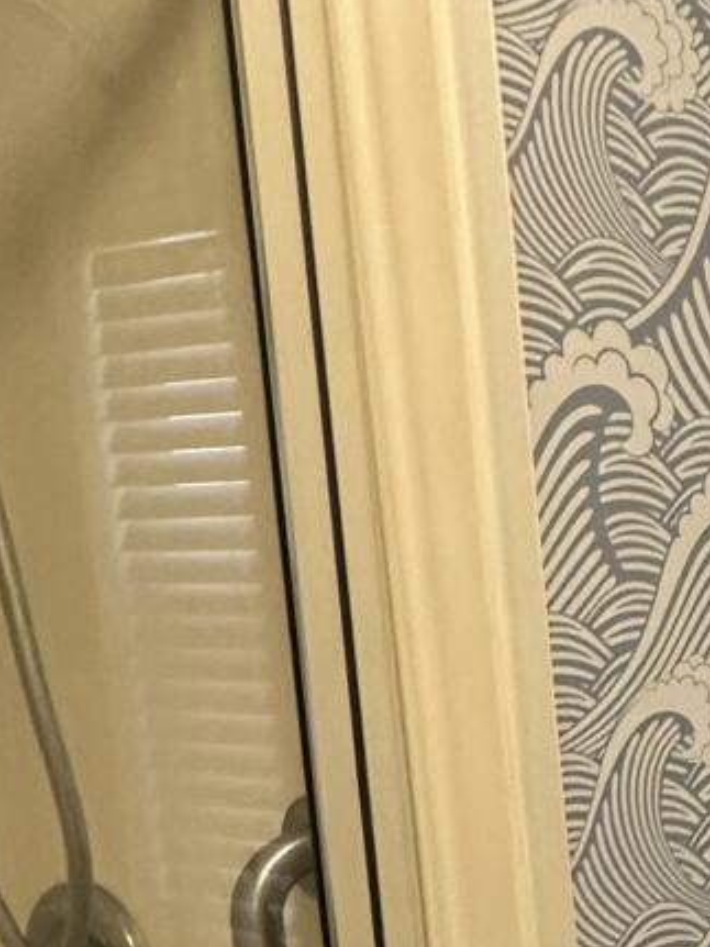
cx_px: 1383
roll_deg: +0.5
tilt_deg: -8.6
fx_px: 1778
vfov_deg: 28.3
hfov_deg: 17.1
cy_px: 914
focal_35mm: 65
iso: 250
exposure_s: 1/60
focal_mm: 2.22
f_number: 2.2
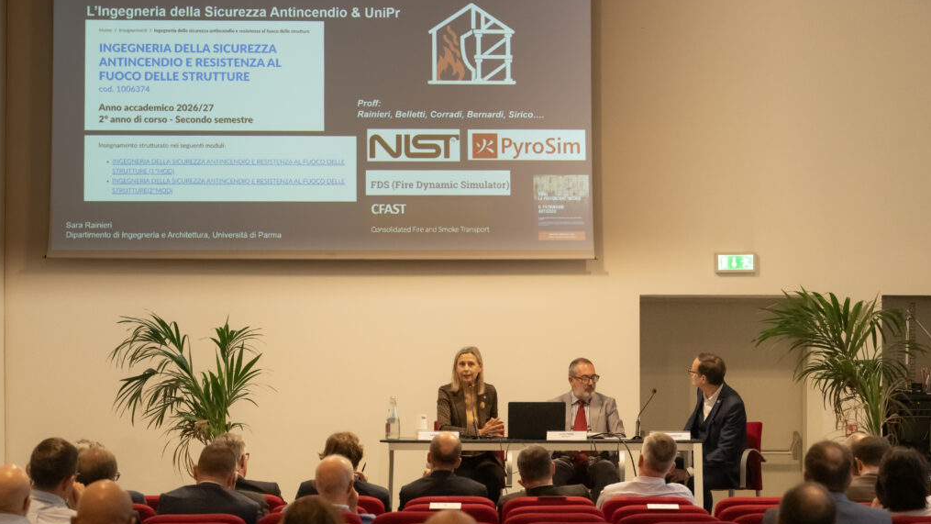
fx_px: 2740
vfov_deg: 10.9
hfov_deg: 19.3
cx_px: 465
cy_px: 231
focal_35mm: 111
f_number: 5.6
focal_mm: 105
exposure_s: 1/250
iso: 6400
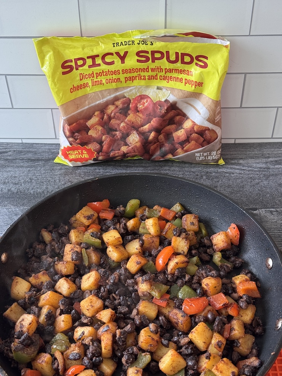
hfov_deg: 30.3
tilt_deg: -44.5
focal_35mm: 48
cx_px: 141
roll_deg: +2.8
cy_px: 188
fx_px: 521
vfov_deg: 39.7
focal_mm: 6.76
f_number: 1.78
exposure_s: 1/60
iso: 200
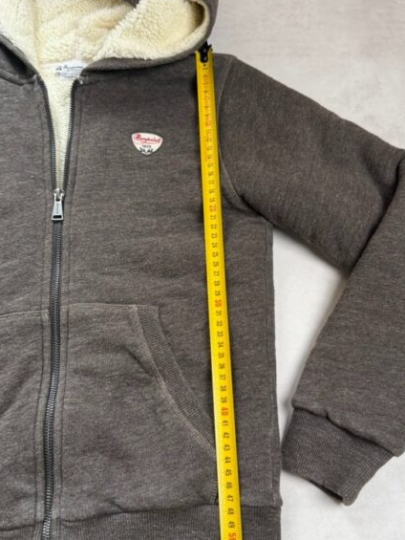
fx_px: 530
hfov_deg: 41.8
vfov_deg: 53.9
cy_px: 295
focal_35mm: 34
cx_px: 198
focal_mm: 6.76
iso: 100
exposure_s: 1/121
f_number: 1.78
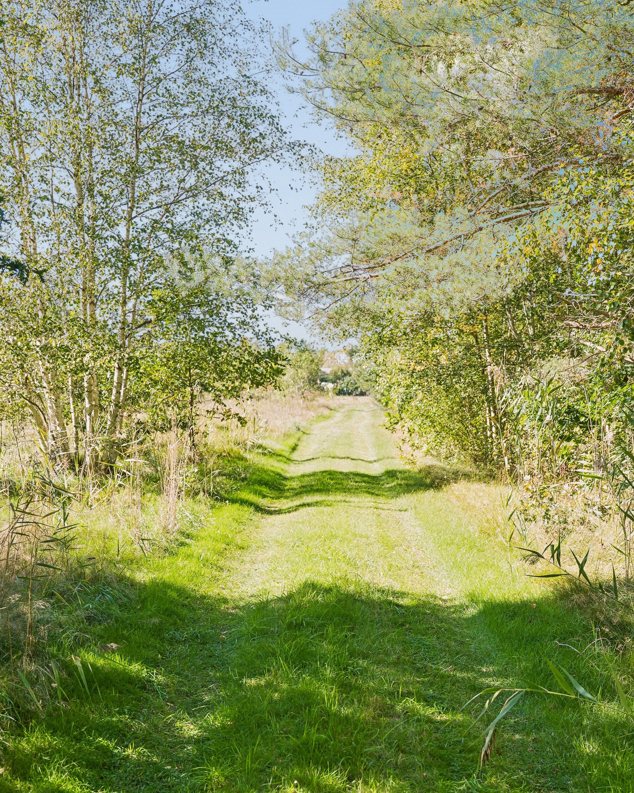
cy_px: 399
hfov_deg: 25.0
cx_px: 366
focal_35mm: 61
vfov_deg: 31.0
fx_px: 1431
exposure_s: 1/200
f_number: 3.5
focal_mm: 43
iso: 160
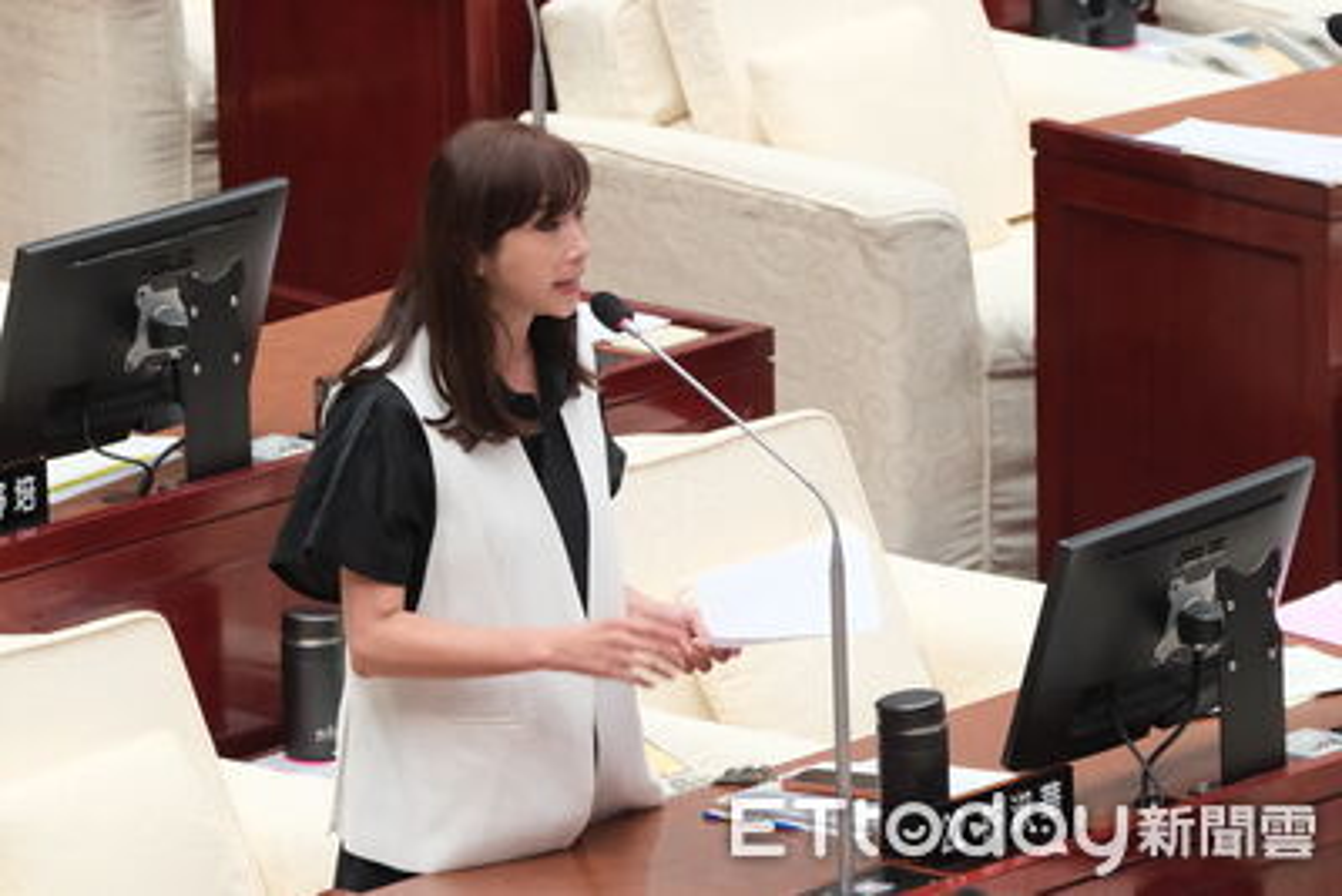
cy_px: 448
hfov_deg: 10.6
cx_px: 671
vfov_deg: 7.1
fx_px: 7234
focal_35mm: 194
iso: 1600
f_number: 4
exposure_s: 1/250
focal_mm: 129.2
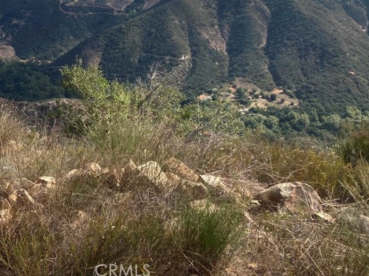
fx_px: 565
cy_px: 19
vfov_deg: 26.4
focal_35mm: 53
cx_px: 26
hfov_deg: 33.9
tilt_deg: -5.9
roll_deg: +1.6
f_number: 1.8
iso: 20
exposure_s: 1/2183
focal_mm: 3.99
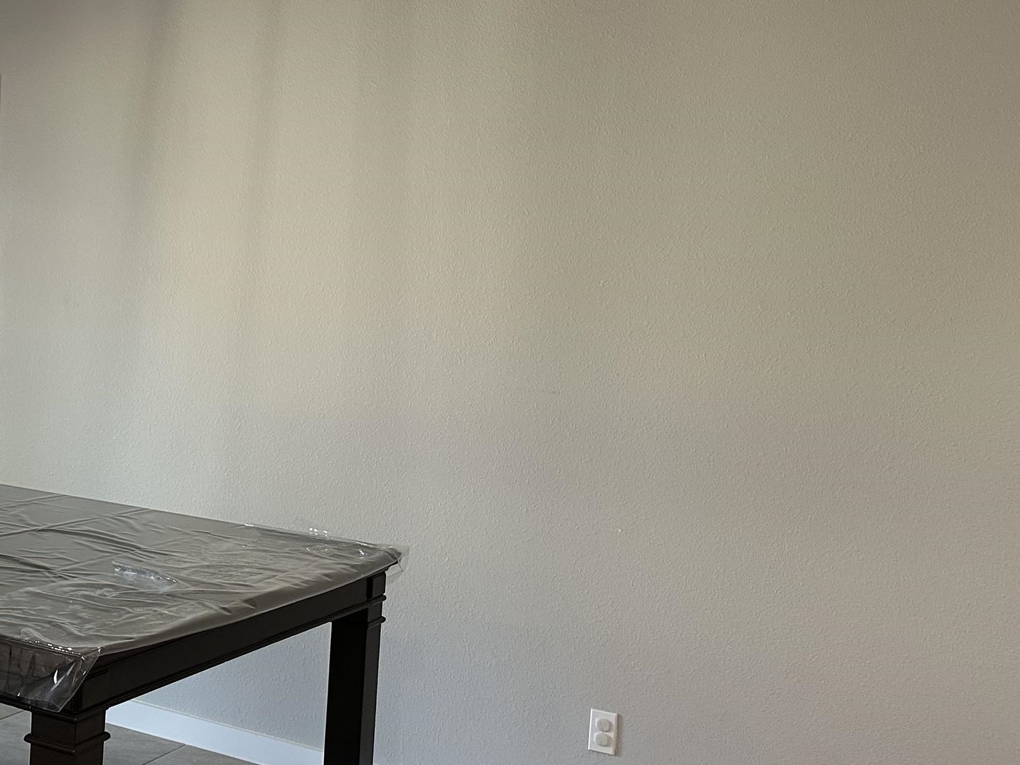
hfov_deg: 39.4
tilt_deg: -4.4
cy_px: 409
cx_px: 181
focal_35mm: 46
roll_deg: -3.6
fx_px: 1355
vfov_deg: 31.5
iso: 200
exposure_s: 1/120
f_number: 1.78
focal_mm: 6.86
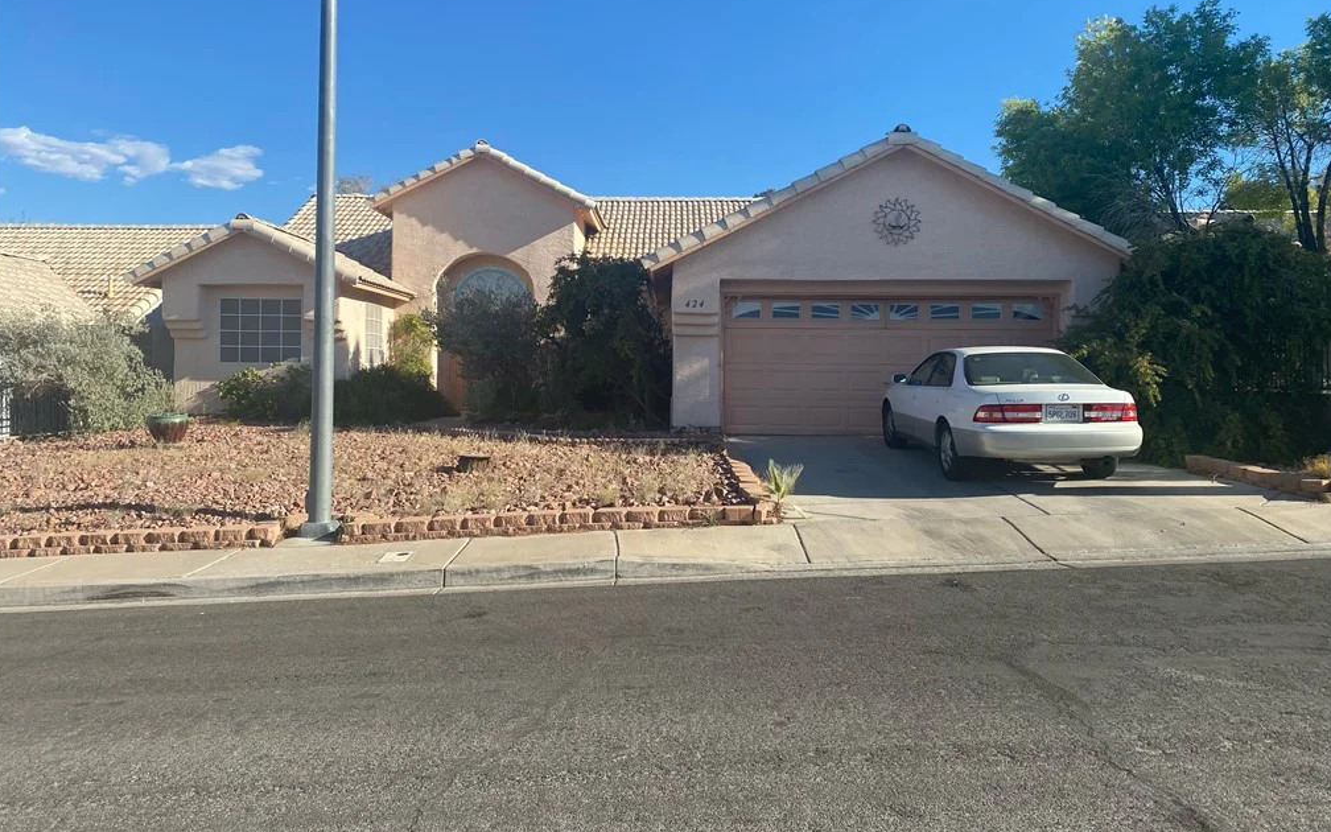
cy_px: 382
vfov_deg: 44.5
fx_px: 1016
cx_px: 668
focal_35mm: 28
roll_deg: -0.7
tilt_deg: -0.2
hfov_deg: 66.5
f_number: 1.8
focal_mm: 4.25
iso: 32
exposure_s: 1/1961
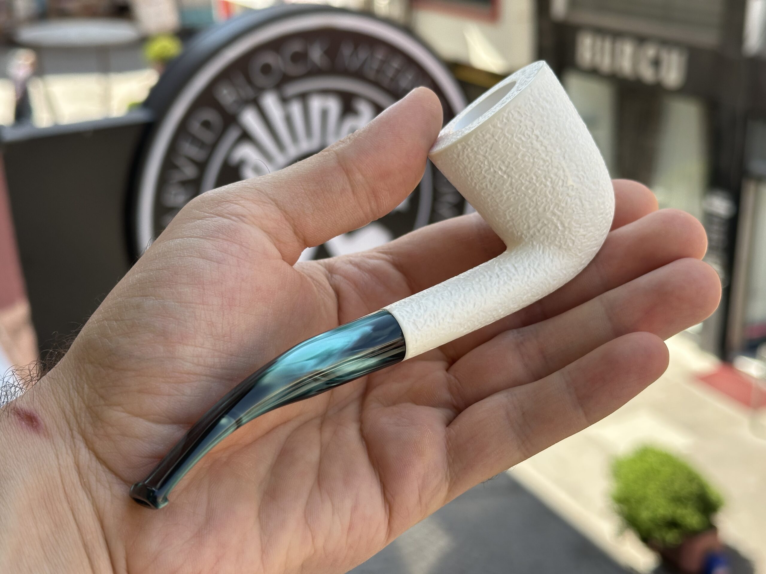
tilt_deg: -21.9
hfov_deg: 39.7
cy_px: 287
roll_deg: +1.6
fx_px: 1062
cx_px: 383
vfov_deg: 30.3
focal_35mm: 48
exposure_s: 1/729
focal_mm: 6.86
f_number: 1.78
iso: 64
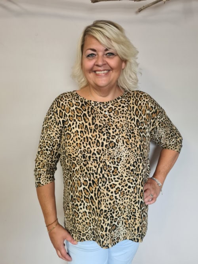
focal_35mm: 26
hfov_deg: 53.0
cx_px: 99
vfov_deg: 67.3
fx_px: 198
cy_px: 132
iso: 200
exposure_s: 1/50
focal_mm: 5.4
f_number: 1.8
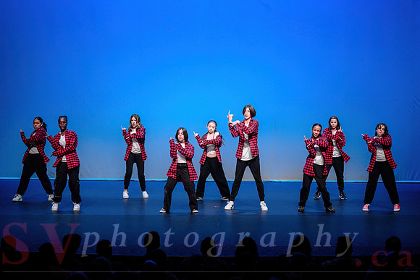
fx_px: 1049
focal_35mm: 90
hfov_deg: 22.6
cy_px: 133
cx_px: 221
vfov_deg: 15.2
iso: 1250
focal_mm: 85
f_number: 2.8
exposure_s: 1/400
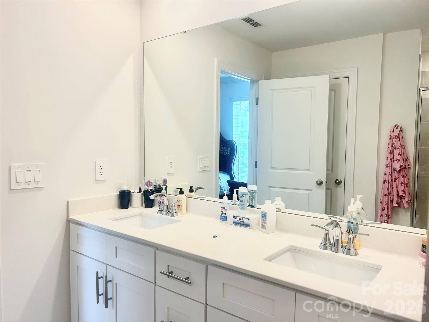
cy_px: 161
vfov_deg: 53.1
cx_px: 214
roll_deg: -0.9
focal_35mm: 26
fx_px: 322
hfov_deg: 67.3
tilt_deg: -3.2
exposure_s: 1/120
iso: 50
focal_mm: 5.7
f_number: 1.5
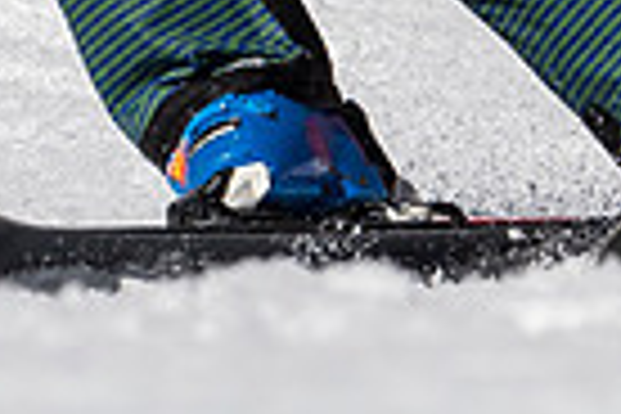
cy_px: -298
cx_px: 303
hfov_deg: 0.7
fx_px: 50935
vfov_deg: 0.5
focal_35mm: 2953
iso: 200
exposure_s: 1/2000
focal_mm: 400
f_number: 8
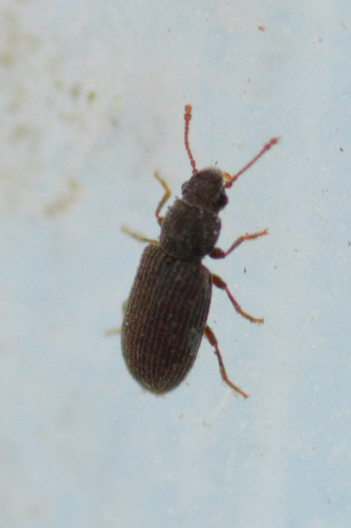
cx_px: 176
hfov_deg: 9.1
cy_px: 264
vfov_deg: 13.7
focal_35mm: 150
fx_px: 2196
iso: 1600
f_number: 13
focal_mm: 100
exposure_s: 1/320
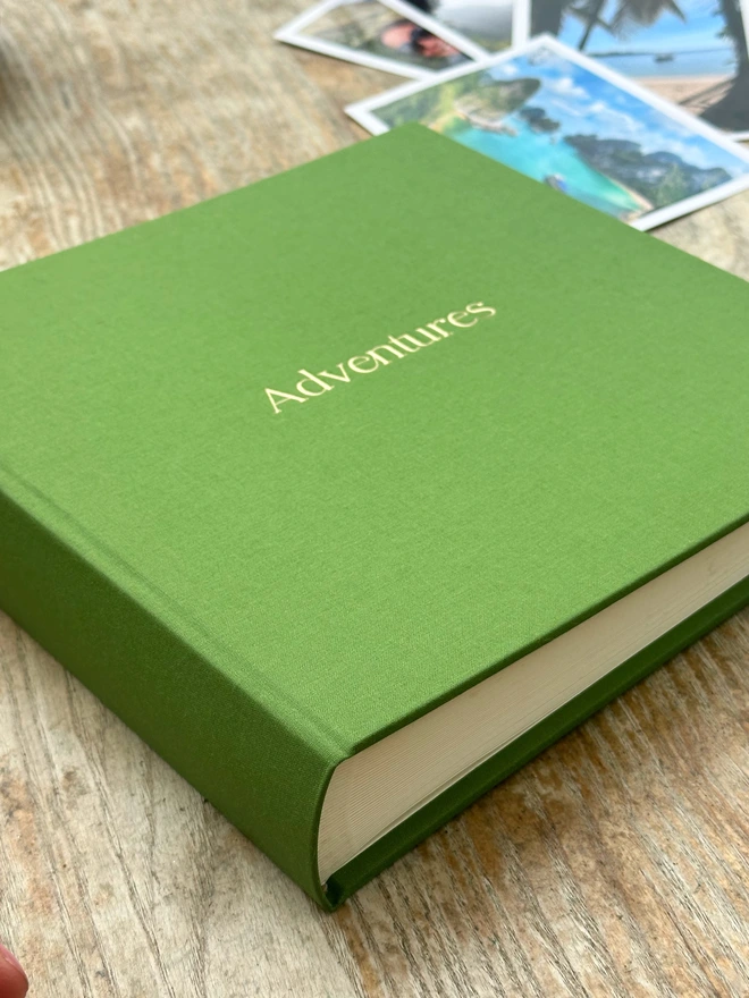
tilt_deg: -39.6
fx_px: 1385
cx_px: 374
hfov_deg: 30.3
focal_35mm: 48
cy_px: 499
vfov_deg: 39.7
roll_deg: +1.8
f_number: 1.78
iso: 64
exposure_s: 1/810
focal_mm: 6.86
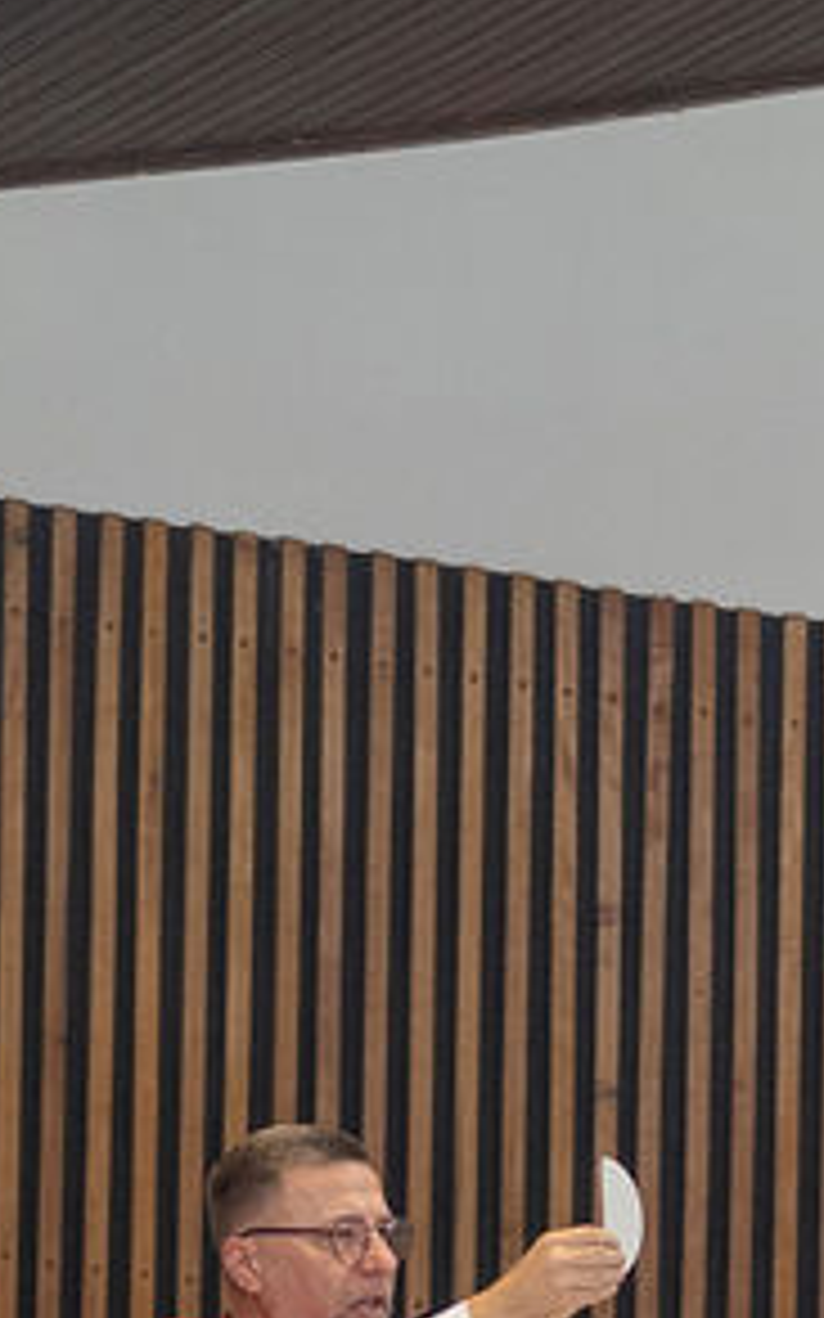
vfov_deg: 11.2
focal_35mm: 185
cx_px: 797
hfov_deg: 7.1
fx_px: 6650
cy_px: 1356
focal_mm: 35
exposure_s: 1/160
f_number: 2.5
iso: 1000
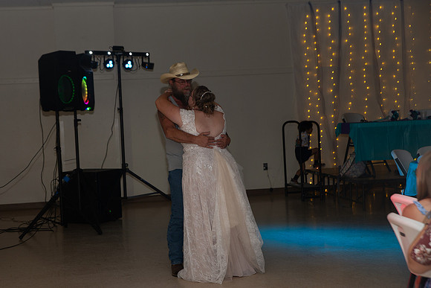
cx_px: 167
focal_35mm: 71
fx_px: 852
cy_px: 141
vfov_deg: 19.2
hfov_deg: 28.3
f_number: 3.5
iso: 800
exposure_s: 1/125
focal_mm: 58
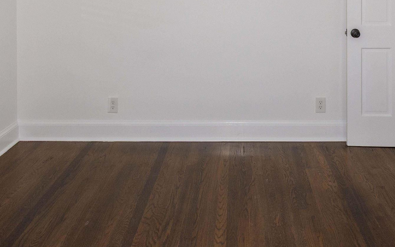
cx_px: 240
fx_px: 377
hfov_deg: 54.8
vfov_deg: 32.1
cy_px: -23
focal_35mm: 35
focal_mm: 10
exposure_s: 1/60
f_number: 8
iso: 200
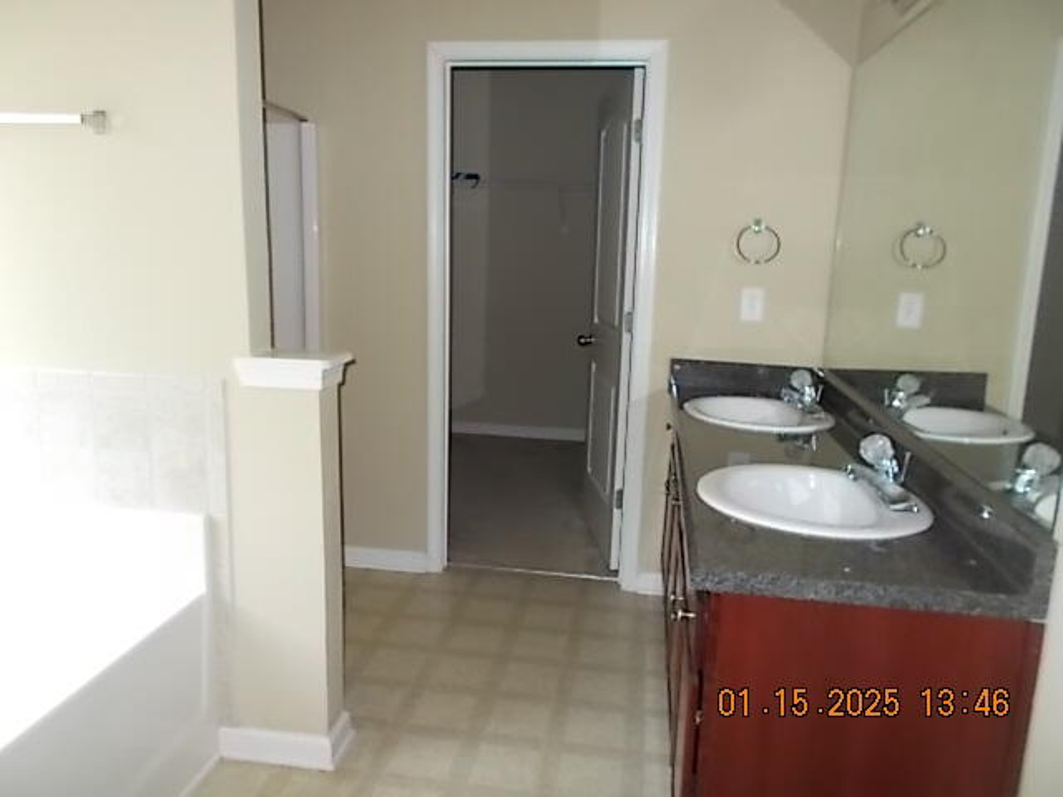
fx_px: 798
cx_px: 532
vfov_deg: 53.1
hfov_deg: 67.3
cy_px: 398
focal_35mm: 26
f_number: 3.2
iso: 220
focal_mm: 4.6
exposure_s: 1/25
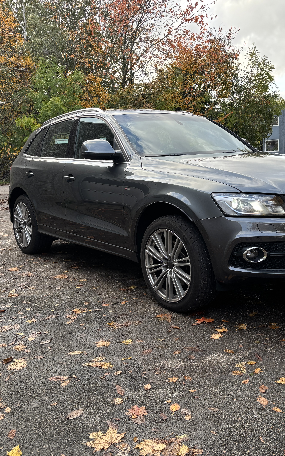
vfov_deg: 52.8
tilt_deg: -9.2
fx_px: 460
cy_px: 227
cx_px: 168
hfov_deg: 34.3
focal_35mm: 37
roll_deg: +2.4
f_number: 1.6
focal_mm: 5.96
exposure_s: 1/220
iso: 40
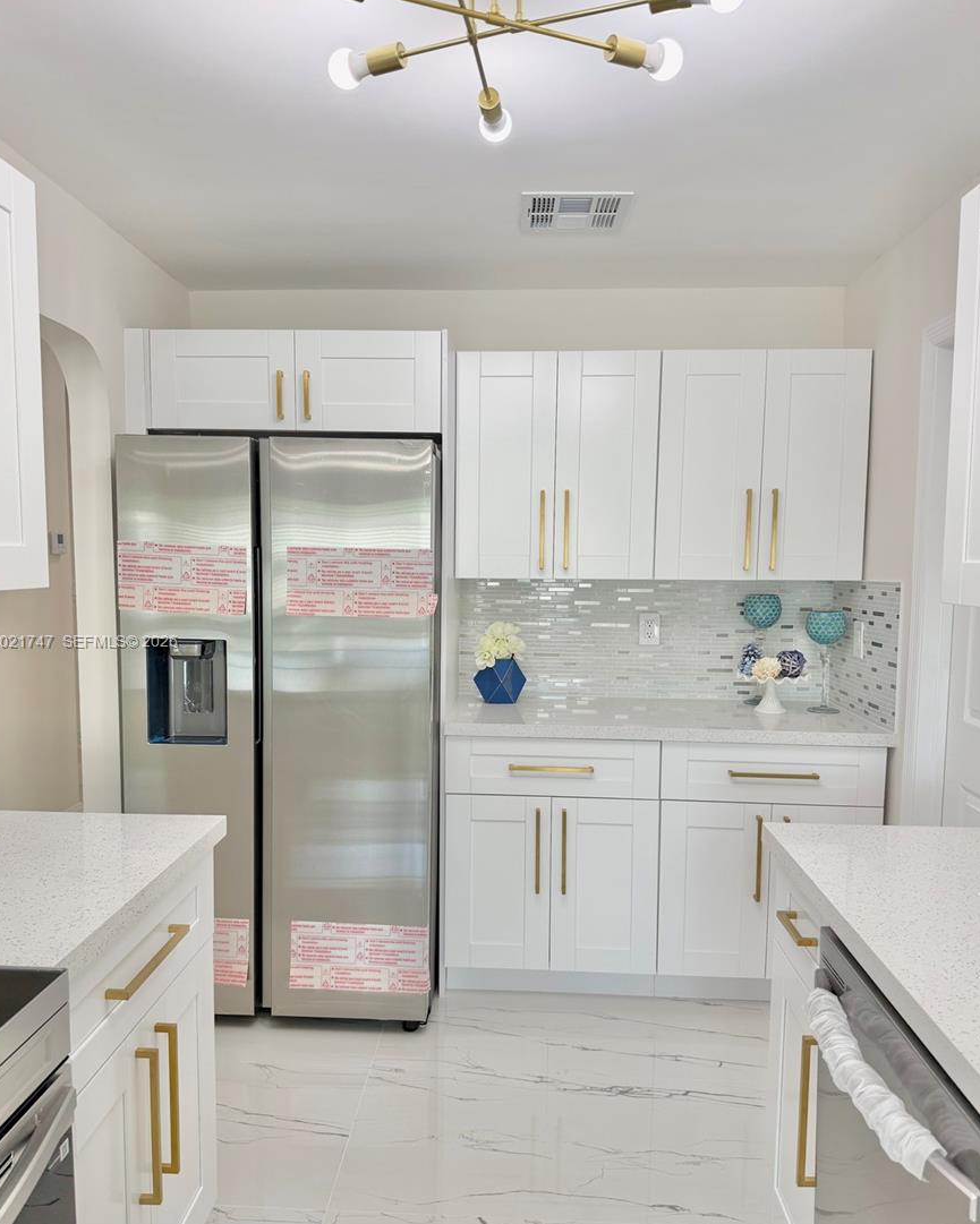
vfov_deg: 66.0
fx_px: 943
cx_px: 478
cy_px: 643
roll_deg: +0.5
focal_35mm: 26
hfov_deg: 54.9
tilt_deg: -7.4
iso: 80
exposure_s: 1/184
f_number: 1.78
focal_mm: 6.76
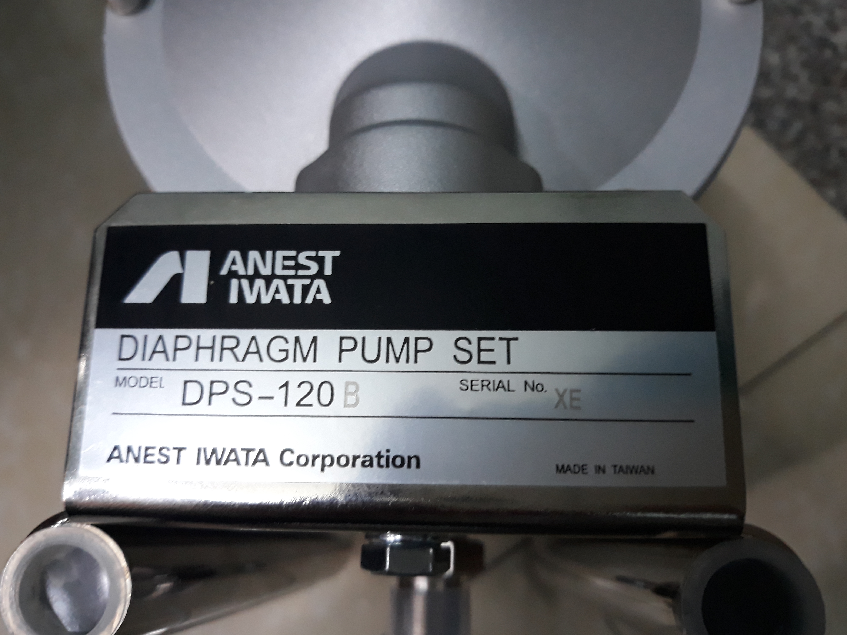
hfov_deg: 63.4
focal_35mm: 28
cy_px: 317
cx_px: 422
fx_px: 685
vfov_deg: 49.7
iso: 160
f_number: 1.7
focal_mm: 3.71
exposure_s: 1/25
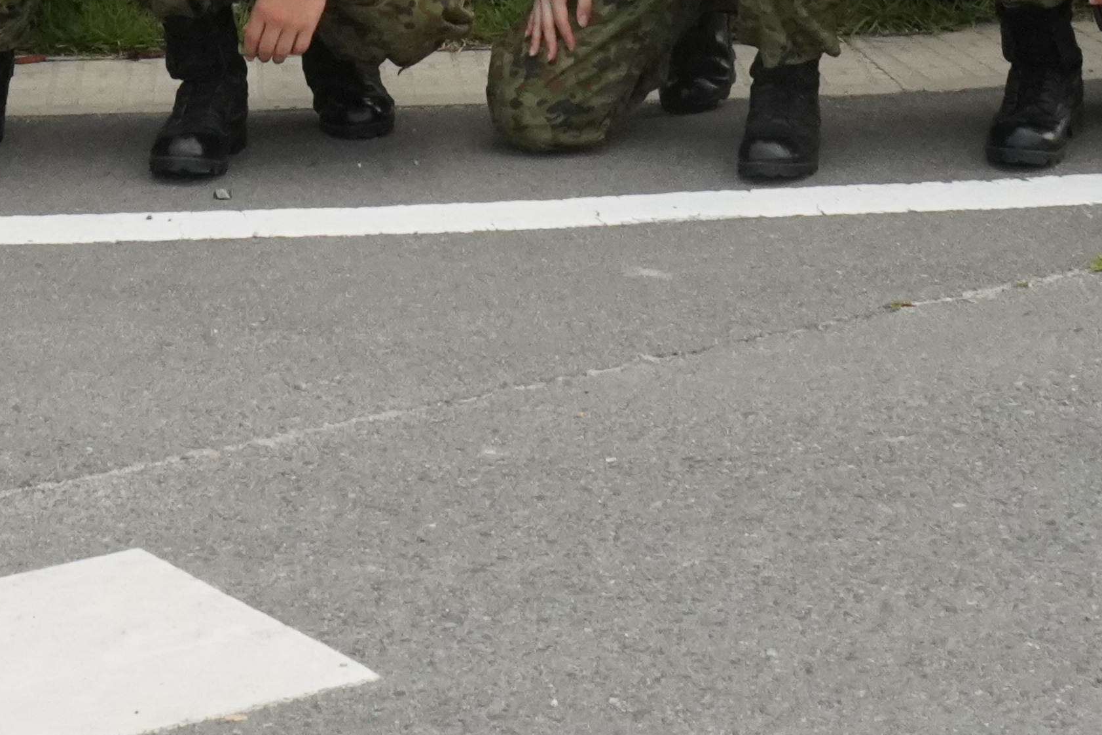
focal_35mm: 139
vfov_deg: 9.4
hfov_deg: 14.7
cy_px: -555
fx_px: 4255
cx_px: 278
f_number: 22
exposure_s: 1/500
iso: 5000
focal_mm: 39
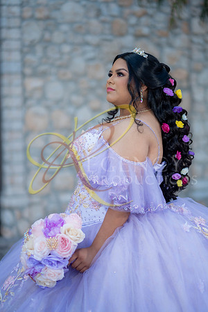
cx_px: 104
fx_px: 737
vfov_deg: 23.9
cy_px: 156
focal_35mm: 85
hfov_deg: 16.1
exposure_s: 1/1250
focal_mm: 85
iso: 125
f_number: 1.8
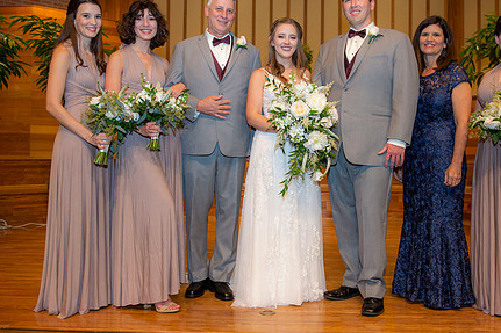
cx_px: 282
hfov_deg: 49.4
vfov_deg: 34.1
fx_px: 543
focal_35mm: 39
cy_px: 143
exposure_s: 1/160
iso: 800
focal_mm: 29
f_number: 3.5
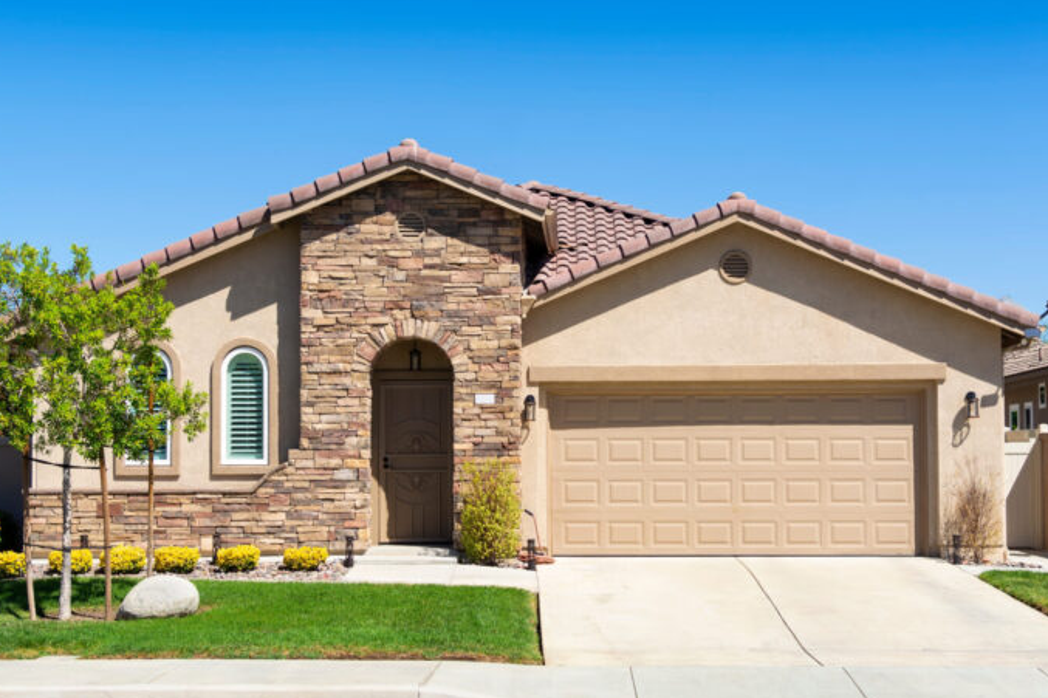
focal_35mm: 60
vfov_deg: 22.8
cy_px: 348
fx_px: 1734
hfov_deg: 33.6
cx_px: 534
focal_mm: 35
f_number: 5.6
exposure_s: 1/500
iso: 100
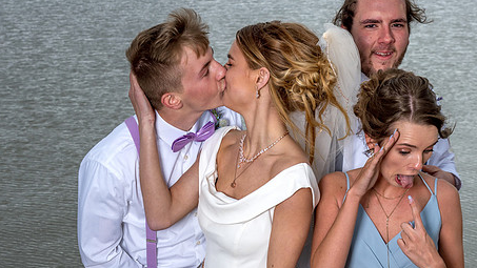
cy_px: 163
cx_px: 270
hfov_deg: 43.6
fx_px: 595
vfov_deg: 25.4
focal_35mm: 47
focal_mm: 35
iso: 100
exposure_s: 1/250
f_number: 7.1
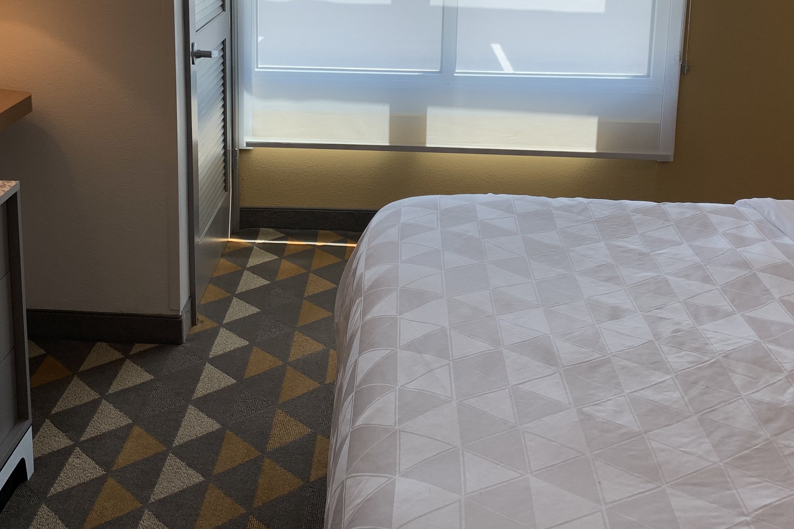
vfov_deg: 29.1
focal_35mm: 45
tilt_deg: -13.0
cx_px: 322
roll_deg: -1.0
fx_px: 992
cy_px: 92
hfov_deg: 43.4
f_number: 1.8
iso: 25
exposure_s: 1/241
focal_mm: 4.25
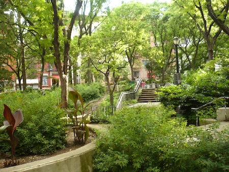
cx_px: 114
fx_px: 232
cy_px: 86
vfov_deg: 40.7
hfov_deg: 52.6
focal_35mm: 35
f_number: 2.8
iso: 100
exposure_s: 1/30
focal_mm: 5.8
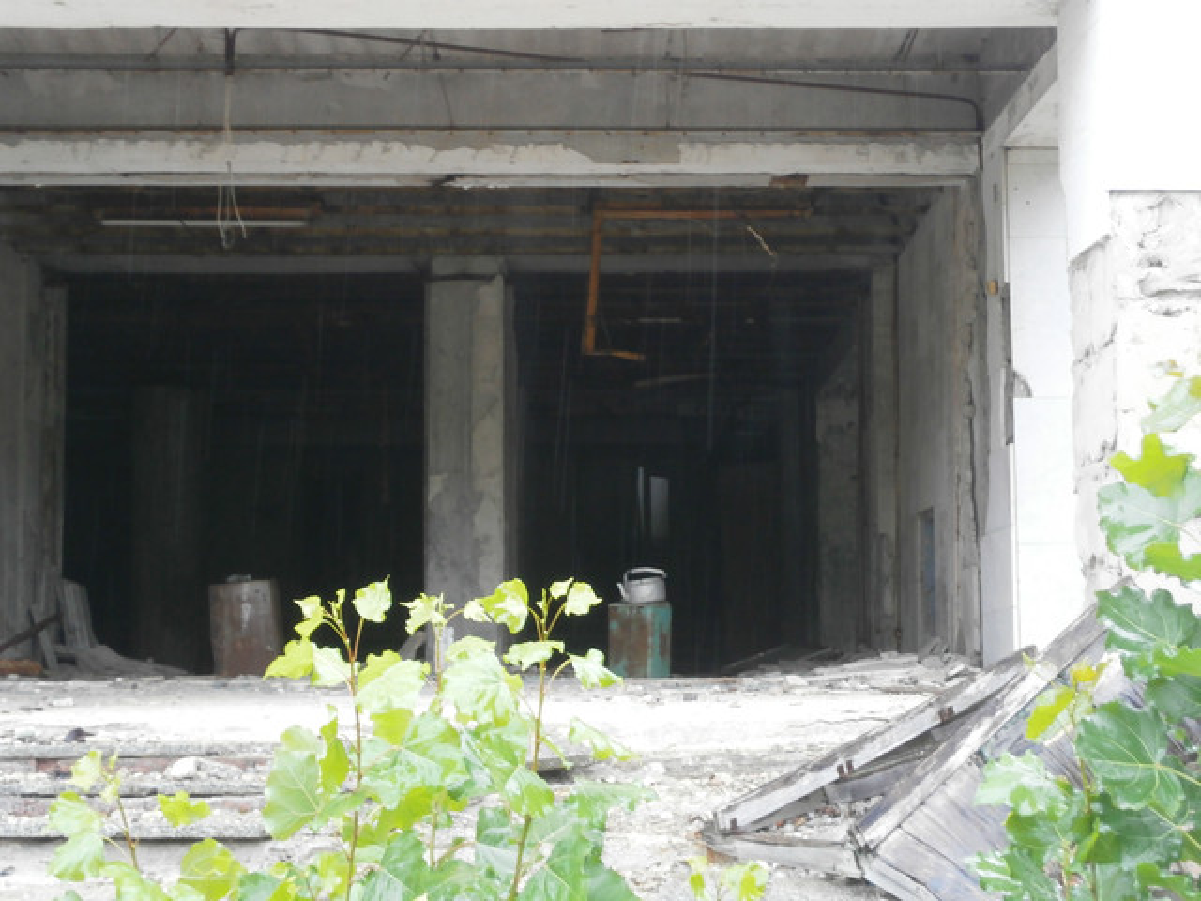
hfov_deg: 32.2
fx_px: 2082
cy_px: 450
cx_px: 600
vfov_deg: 24.4
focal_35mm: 60
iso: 200
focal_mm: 10.7
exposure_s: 1/50
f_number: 3.9
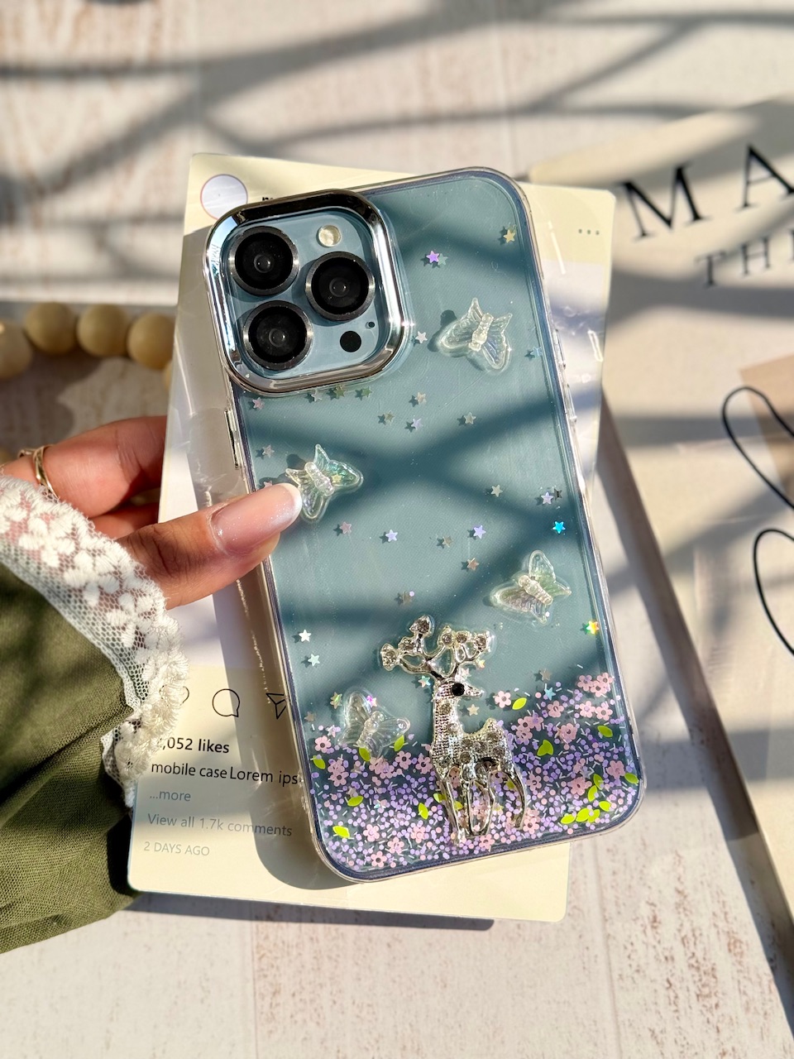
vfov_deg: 39.7
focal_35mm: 48
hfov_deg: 30.3
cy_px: 530
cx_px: 397
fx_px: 1468
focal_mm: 6.76
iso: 100
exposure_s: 1/4587
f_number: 1.78
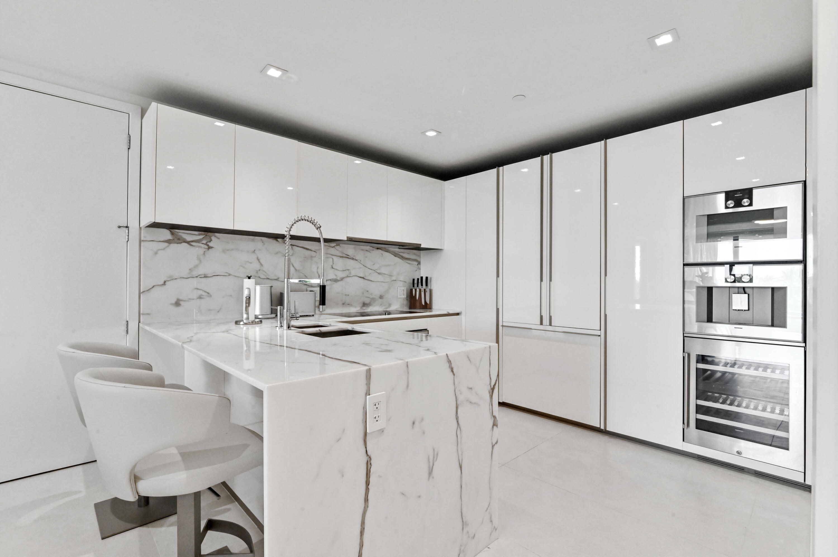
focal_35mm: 16
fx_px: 372
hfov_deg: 96.8
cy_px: 278
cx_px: 419
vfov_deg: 73.7
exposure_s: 1/30
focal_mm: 16
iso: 2000
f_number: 11
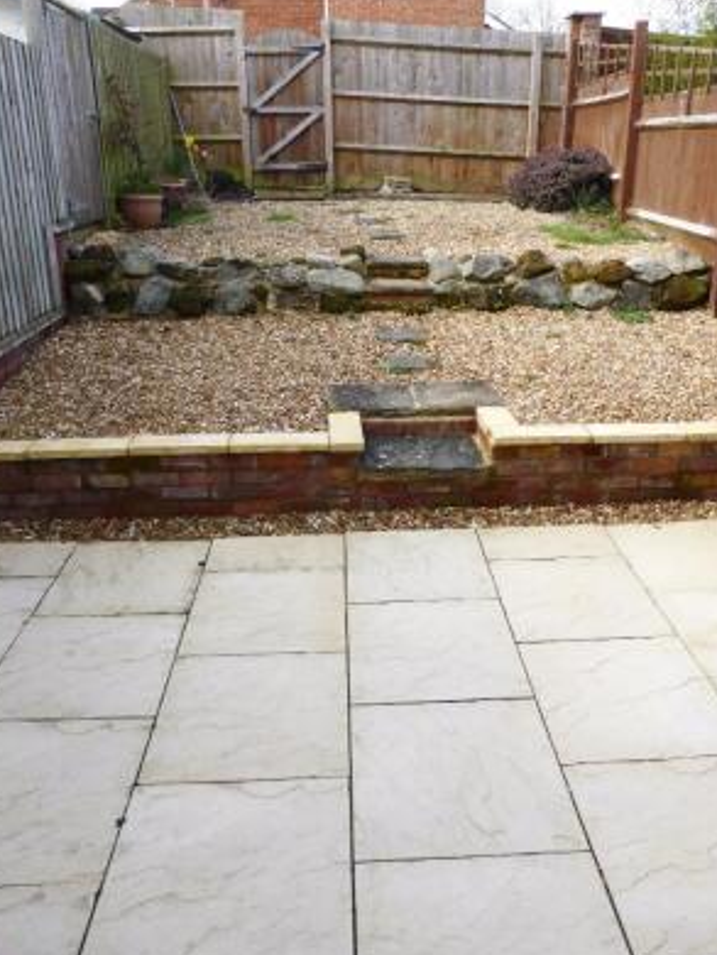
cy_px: 444
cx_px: 384
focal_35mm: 28
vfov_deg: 63.3
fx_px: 772
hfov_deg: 49.8
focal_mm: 4.3
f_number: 3.3
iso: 100
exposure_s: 1/320
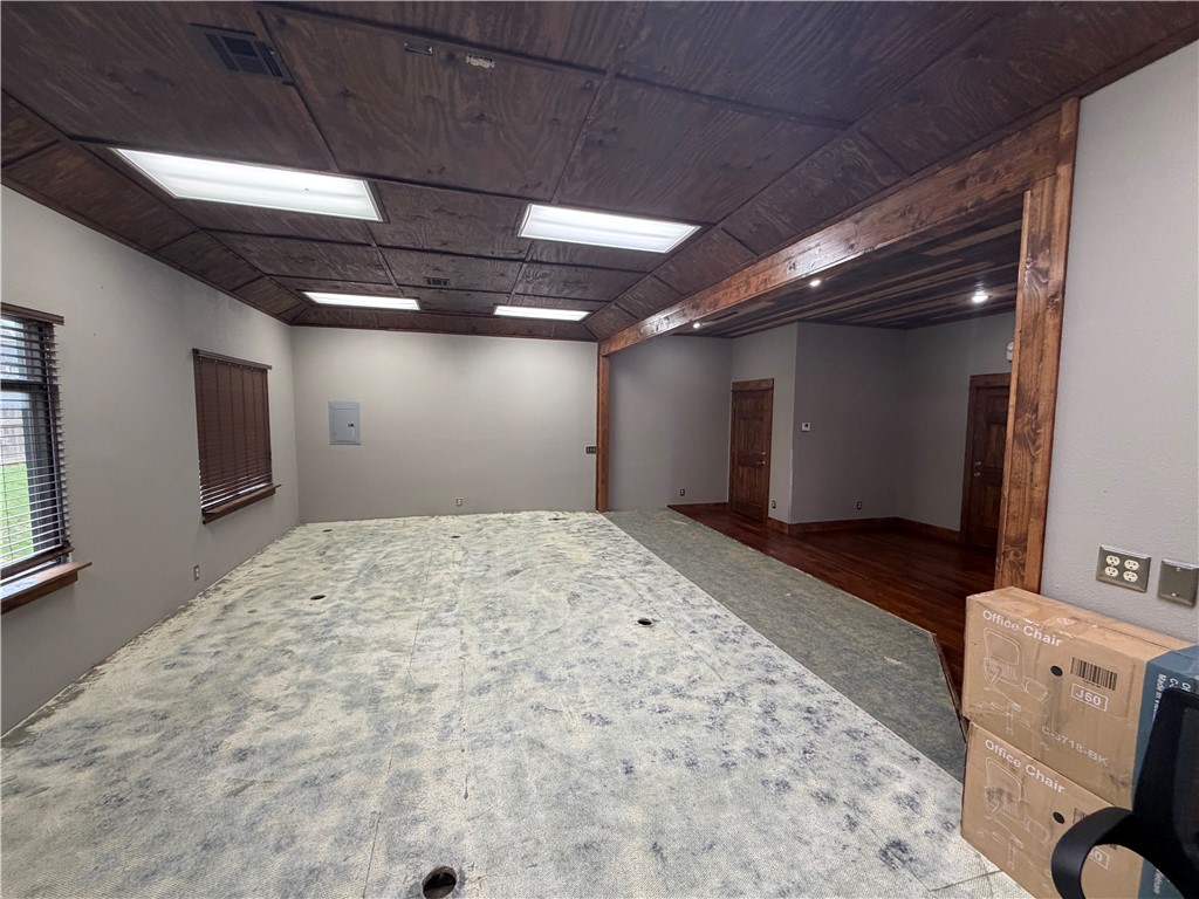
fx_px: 485
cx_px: 600
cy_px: 450
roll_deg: -0.2
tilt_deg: -4.2
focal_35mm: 14
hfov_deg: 102.1
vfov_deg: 85.7
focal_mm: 2.22
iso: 250
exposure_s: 1/120
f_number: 2.2
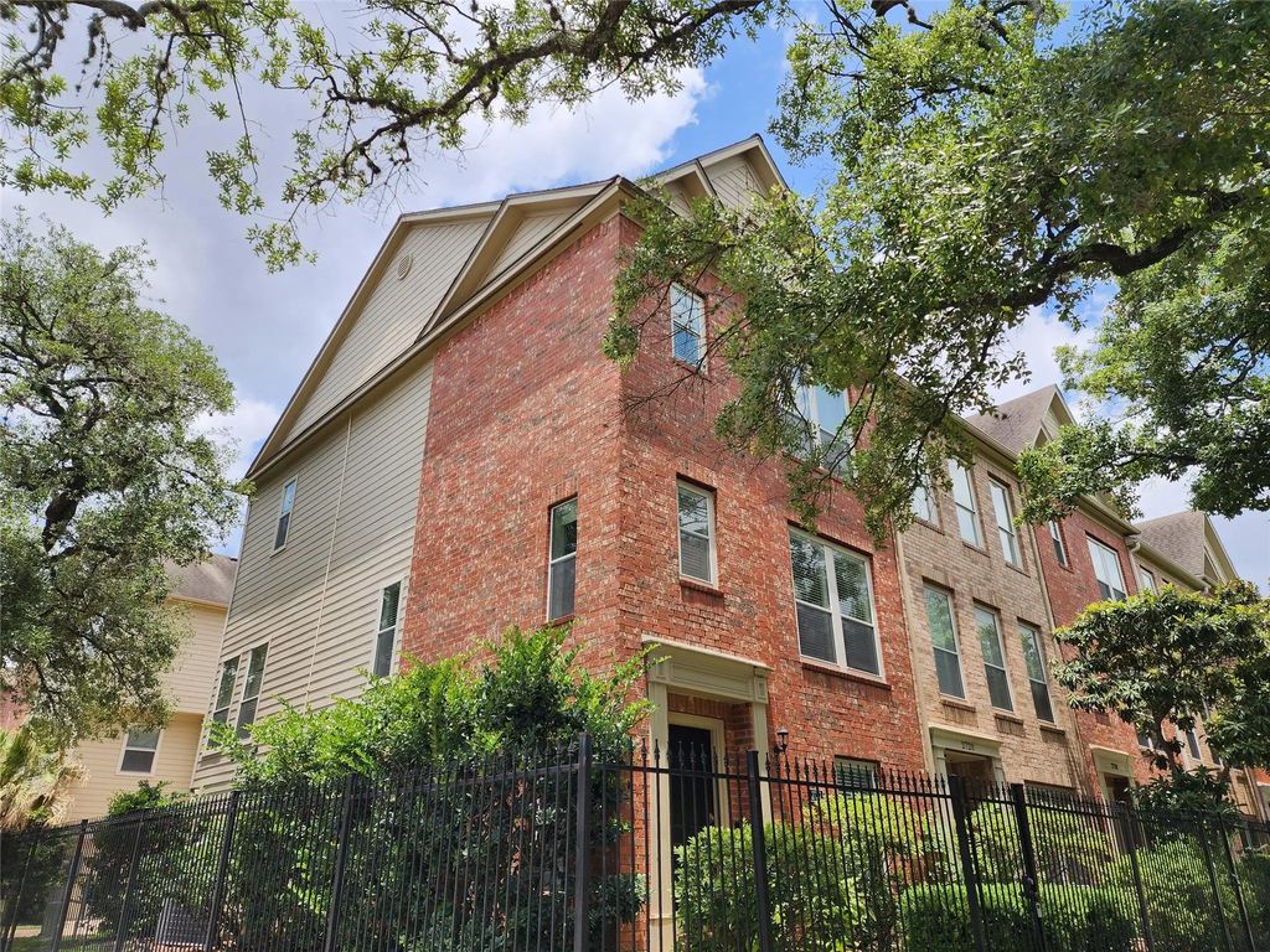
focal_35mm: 23
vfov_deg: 58.9
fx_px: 844
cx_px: 635
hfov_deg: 73.9
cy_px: 476
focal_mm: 6.4
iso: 12
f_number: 1.8
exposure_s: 1/771
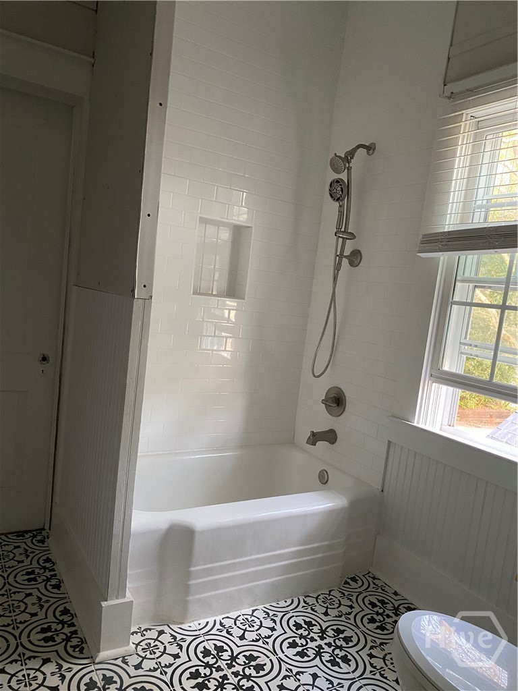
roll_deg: -6.0
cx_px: 259
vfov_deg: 67.3
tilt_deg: -6.2
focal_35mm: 26
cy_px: 346
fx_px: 519
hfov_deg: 53.1
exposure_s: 1/40
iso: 400
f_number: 1.8
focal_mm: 4.25
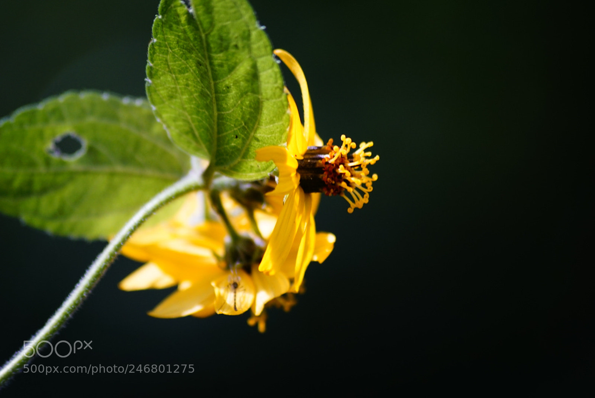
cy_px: 199
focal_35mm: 300
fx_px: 4961
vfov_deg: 4.6
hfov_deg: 6.9
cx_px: 298
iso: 400
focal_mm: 200
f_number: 5
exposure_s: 1/160
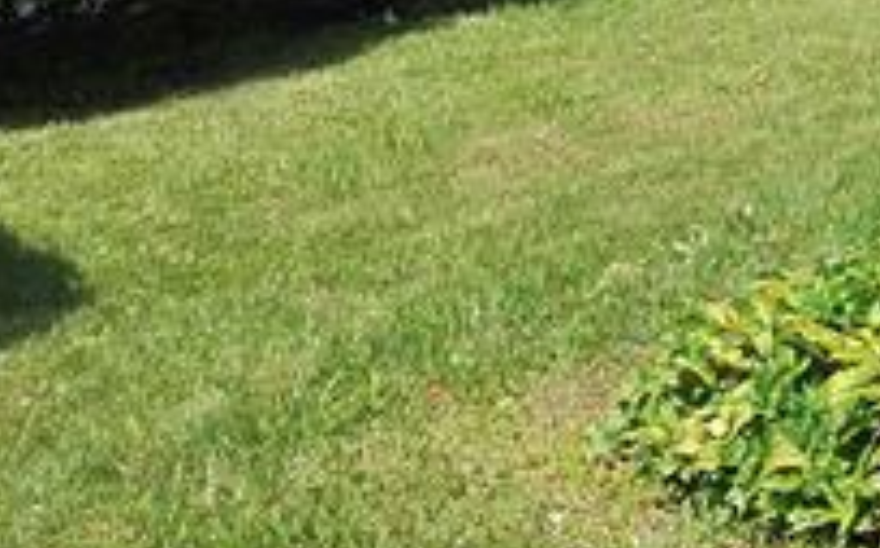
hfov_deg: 32.4
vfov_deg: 18.2
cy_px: -496
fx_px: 1246
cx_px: 1048
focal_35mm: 52
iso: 54
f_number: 2.2
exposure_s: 1/833
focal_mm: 2.24
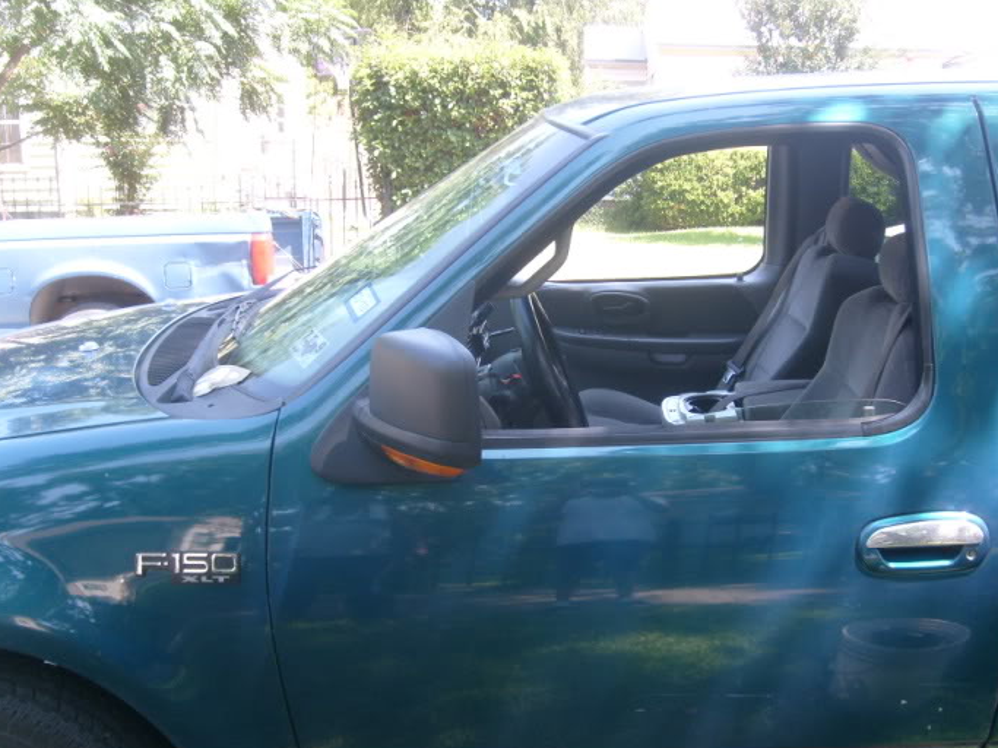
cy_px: 402
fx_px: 1182
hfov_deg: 45.7
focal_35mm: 41
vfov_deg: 35.1
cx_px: 568
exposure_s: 1/125
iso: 80
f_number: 2.8
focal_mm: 5.8
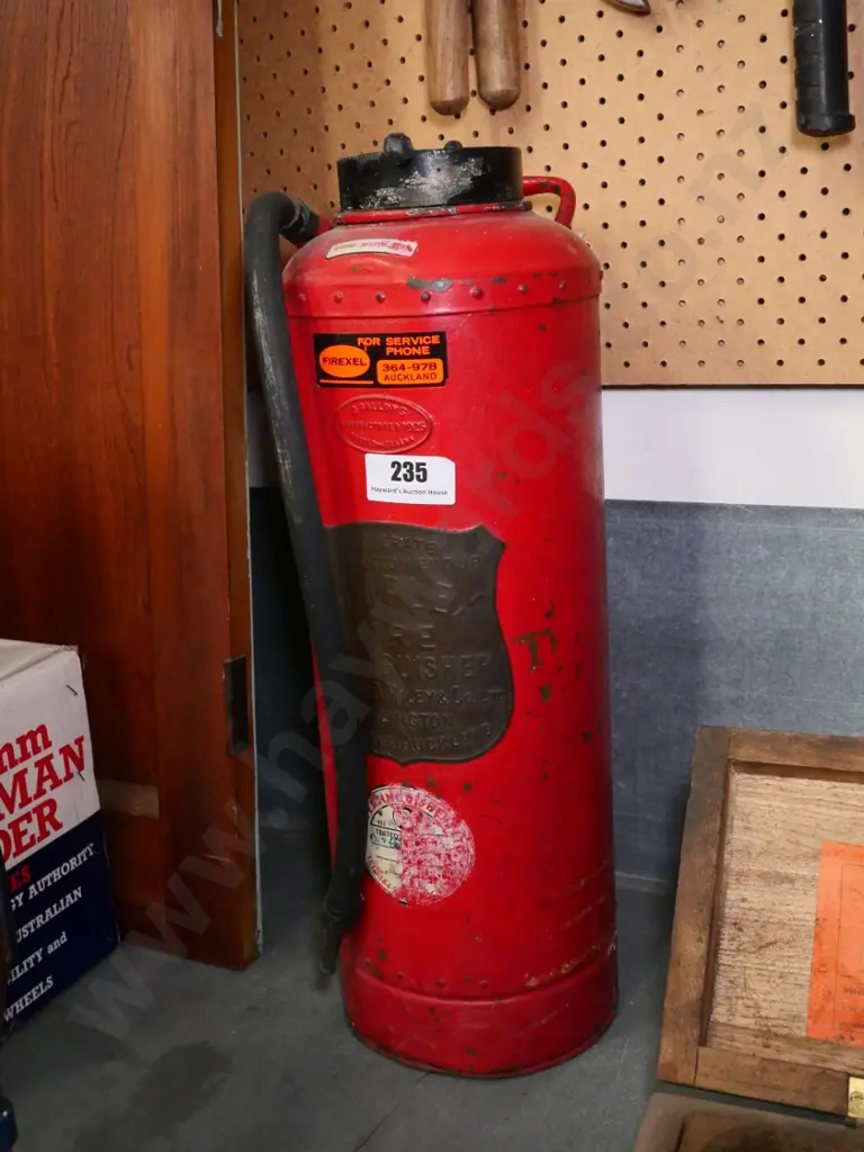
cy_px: 576
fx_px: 1198
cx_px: 432
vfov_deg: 51.4
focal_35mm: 36
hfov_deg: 39.7
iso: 3200
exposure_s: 1/320
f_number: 4.5
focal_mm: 18
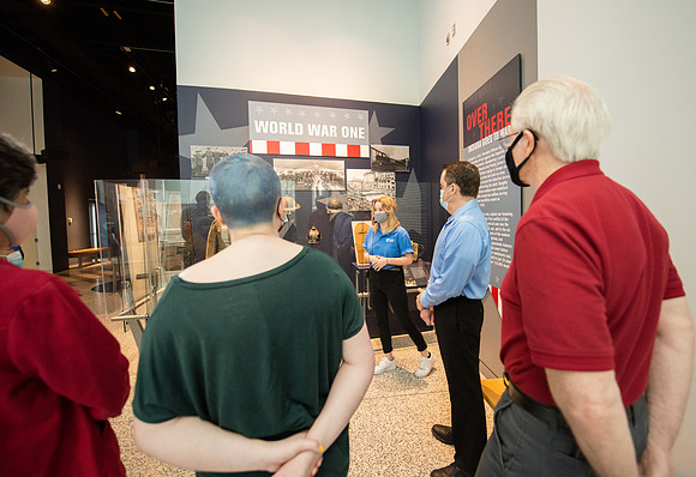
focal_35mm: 15
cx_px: 379
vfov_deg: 77.6
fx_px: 297
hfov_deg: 98.9
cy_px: 227
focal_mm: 14
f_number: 2.8
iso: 1600
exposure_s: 1/200
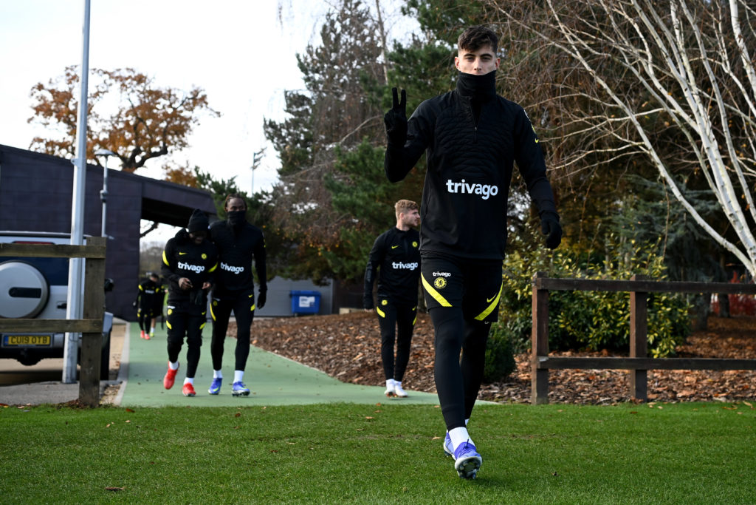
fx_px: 1008
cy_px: 252
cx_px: 378
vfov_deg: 28.1
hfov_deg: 41.1
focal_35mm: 48
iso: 250
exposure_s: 1/640
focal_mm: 48
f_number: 5
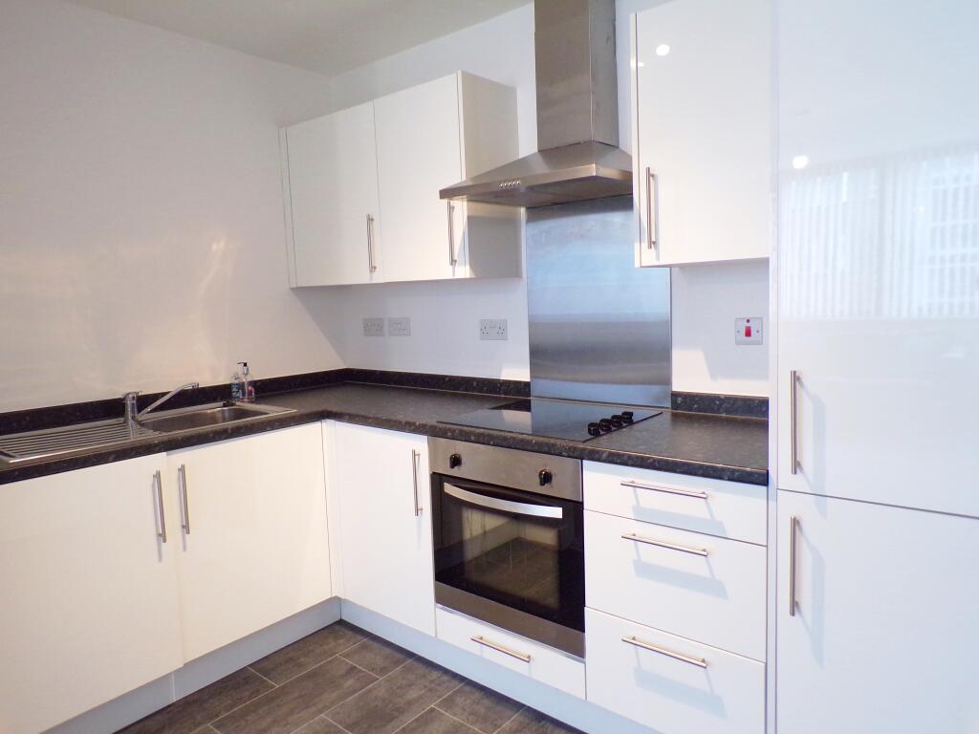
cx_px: 490
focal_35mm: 24
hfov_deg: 71.6
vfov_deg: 56.8
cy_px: 367
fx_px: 679
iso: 286
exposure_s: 1/17
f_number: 3
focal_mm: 4.3
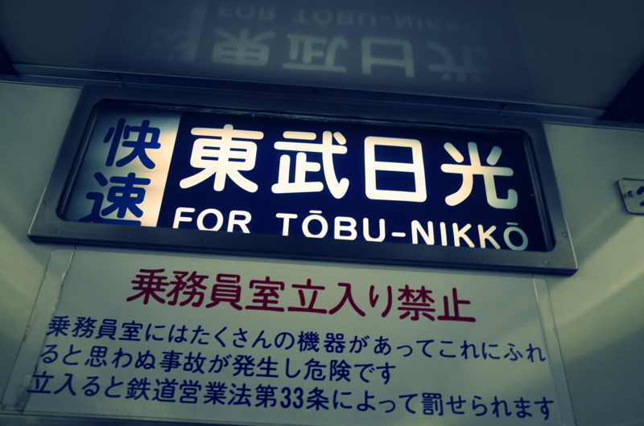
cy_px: 213
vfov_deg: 46.2
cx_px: 322
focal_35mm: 28
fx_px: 500
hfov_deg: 65.6
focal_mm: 18.3
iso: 250
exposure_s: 1/40
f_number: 4
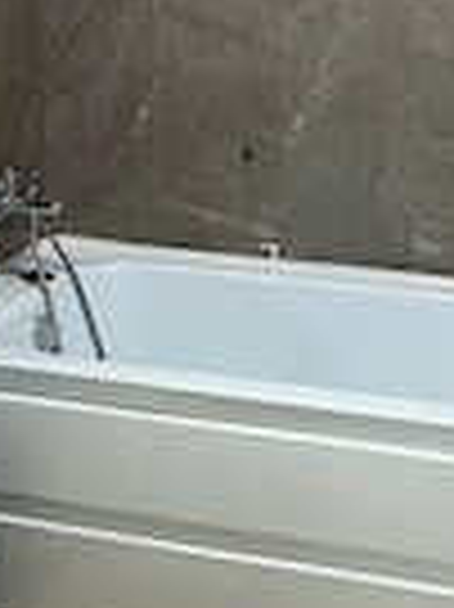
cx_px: 252
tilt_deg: -10.7
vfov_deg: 24.8
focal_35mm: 77
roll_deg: -0.2
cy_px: 95
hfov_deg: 19.1
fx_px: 1349
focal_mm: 5.1
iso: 125
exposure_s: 1/100
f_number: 1.6
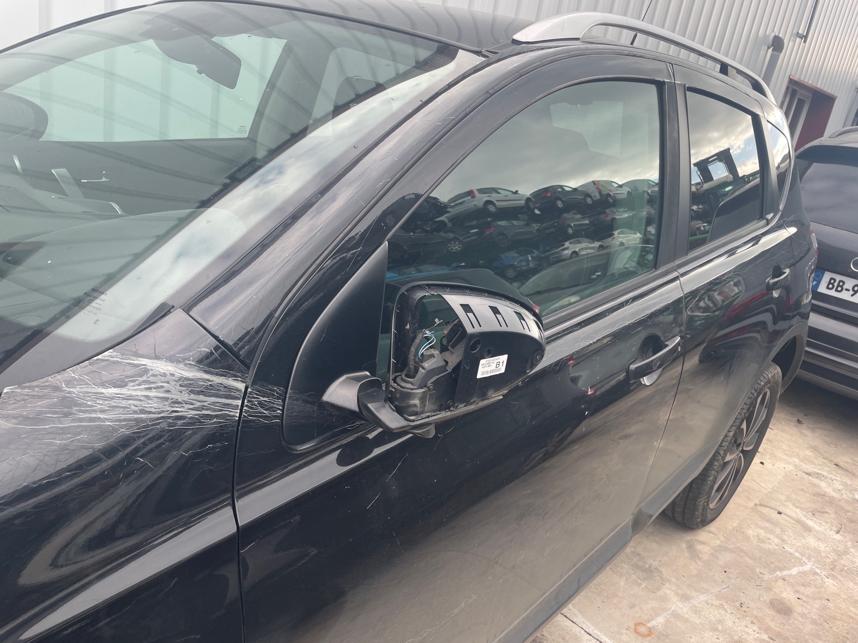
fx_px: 644
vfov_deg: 53.1
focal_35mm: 26
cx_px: 429
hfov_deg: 67.3
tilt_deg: -20.5
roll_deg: -9.9
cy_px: 322
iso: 32
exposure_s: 1/376
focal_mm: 4.2
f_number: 1.6
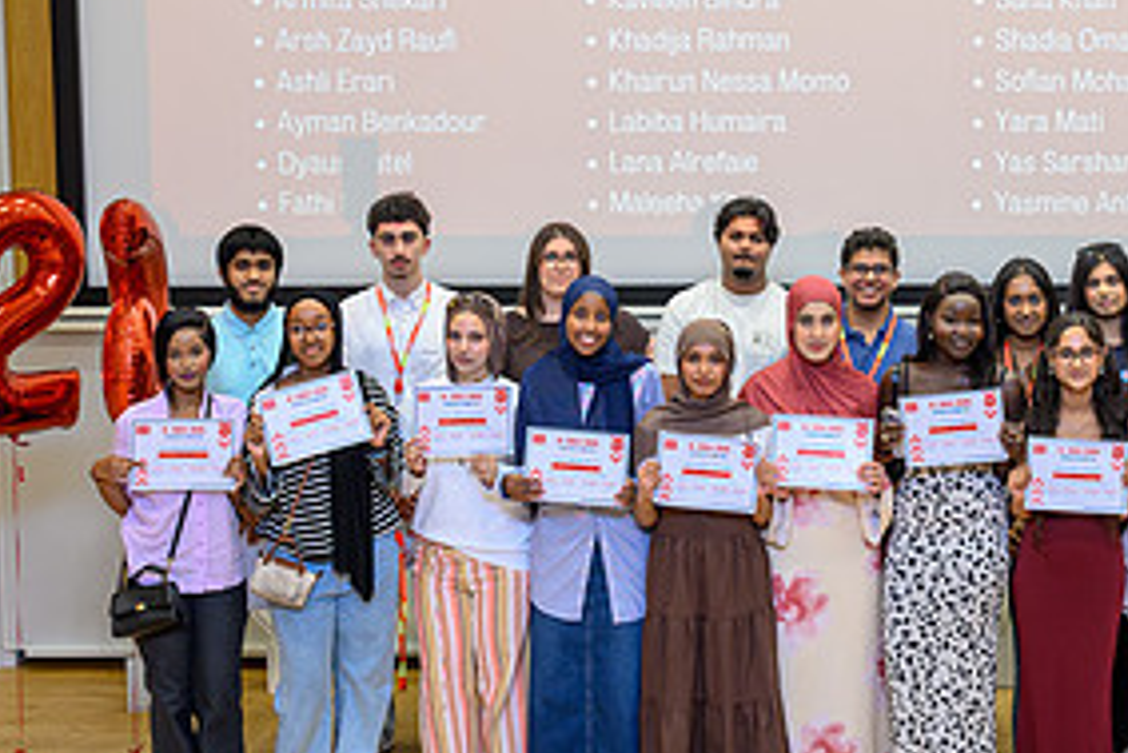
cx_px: 773
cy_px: 185
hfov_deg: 27.5
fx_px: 2288
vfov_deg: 18.6
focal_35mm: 73
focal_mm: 35
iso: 2000
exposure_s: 1/200
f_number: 2.8
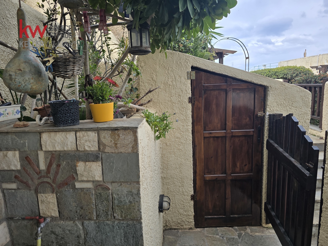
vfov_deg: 58.9
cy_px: 123
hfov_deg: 73.9
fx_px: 218
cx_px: 164
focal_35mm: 23
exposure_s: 1/321
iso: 12
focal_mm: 6.3
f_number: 1.7
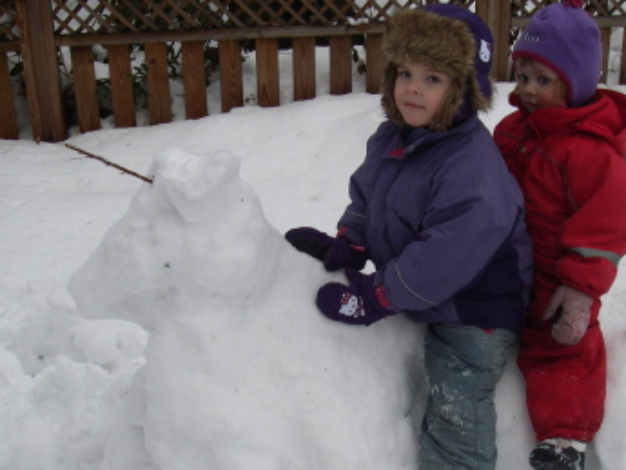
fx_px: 995
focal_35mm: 55
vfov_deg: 26.5
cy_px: 289
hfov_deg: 34.9
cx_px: 345
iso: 80
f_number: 3.3
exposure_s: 1/50
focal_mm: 6.3
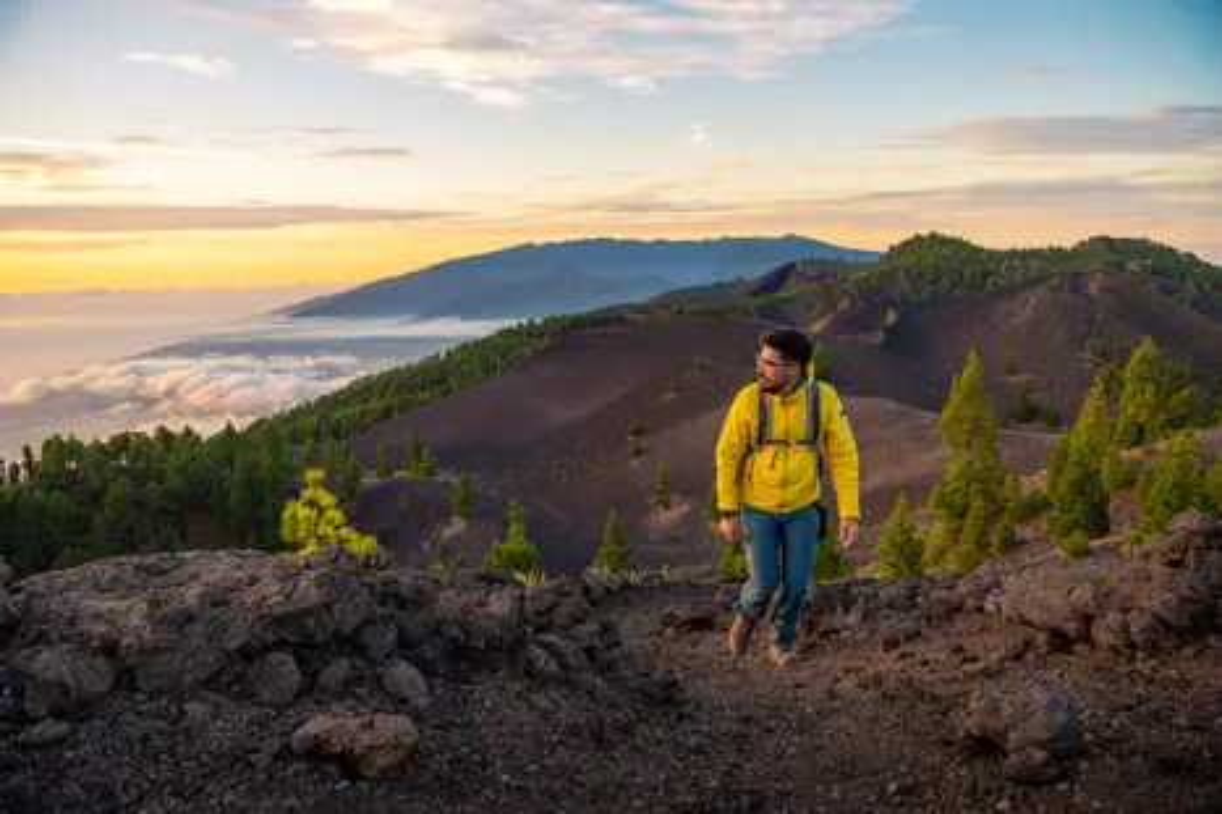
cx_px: 611
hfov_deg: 73.8
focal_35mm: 24
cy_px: 407
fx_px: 814
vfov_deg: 53.1
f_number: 3.5
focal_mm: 24
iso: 200
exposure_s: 1/320
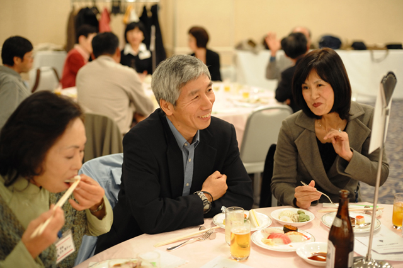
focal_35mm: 50
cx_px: 202
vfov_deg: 27.0
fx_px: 559
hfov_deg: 39.6
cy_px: 134
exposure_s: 1/100
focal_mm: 50
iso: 2000
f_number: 2.8
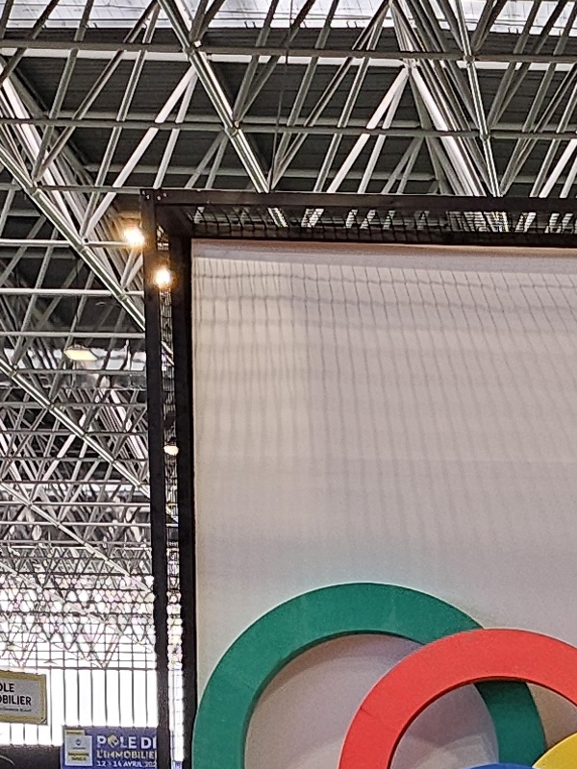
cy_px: 1156
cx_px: 742
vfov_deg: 15.2
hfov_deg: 12.0
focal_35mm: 120
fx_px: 2667
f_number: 1.8
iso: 100
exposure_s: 1/100
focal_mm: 5
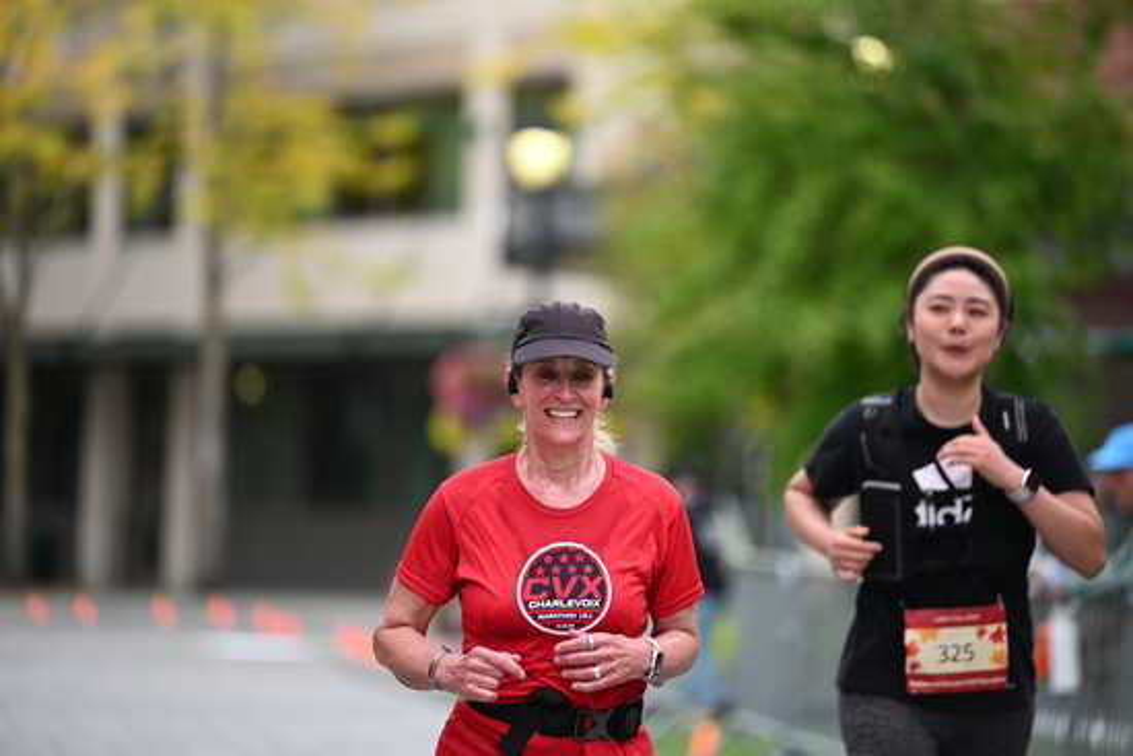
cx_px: 566
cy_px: 378
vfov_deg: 6.9
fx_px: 6296
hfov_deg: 10.3
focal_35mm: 200
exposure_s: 1/1600
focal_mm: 200
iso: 640
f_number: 2.8
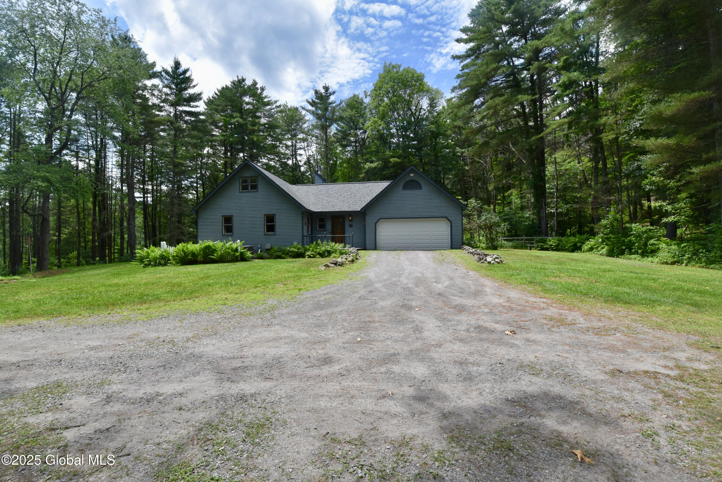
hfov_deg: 100.4
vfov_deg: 77.4
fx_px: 301
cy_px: 241
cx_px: 361
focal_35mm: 15
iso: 800
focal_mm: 15
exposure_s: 1/640
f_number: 13
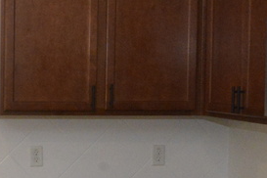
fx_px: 705
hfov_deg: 19.7
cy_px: 113
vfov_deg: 14.4
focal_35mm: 95
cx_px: -81
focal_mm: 16
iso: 5000
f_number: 11
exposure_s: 1/250
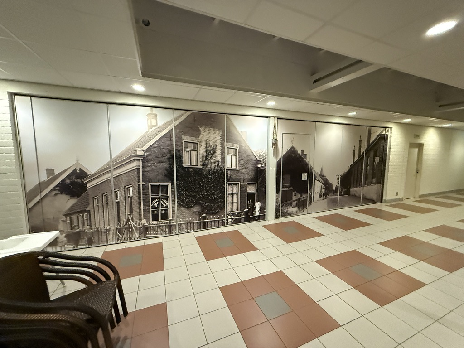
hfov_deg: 102.1
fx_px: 188
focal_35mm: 14
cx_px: 232
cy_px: 174
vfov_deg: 85.7
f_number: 2.2
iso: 1000
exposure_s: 1/50
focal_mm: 2.22
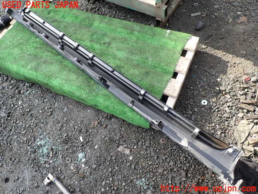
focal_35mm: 25
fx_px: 186
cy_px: 97
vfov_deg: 54.9
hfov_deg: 69.4
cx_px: 129
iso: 100
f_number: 2.8
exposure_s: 1/160
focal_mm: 4.5
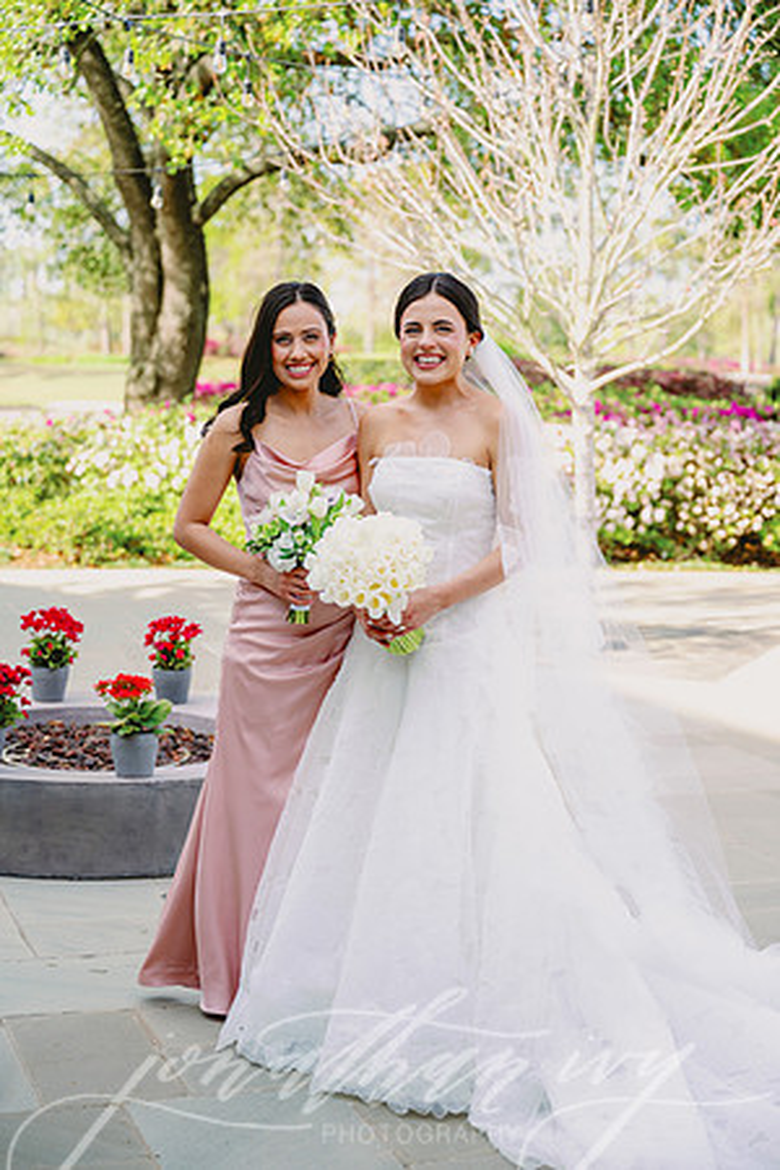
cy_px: 585
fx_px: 1950
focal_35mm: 60
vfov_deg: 33.4
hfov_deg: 22.6
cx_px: 390
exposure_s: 1/800
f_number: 2.8
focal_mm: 60
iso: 200
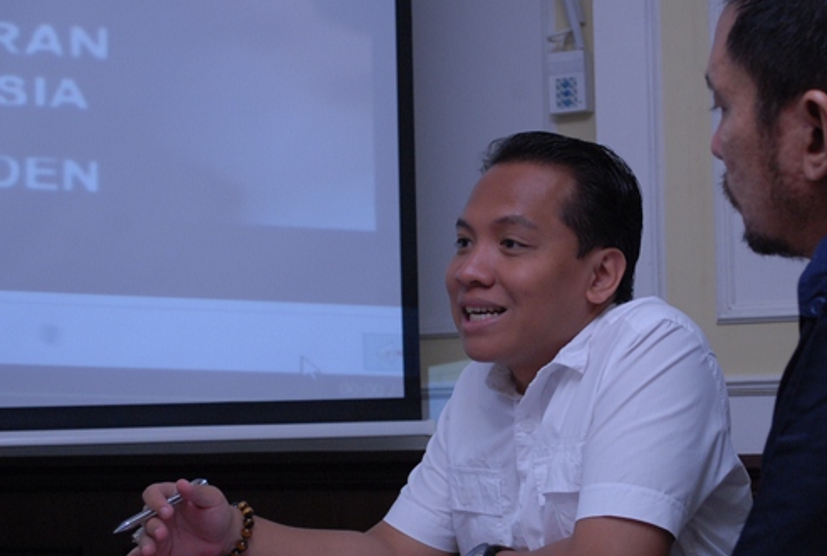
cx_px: 476
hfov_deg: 23.1
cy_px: 279
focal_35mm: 88
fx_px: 2018
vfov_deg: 15.7
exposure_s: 1/60
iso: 500
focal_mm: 45
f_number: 5.6
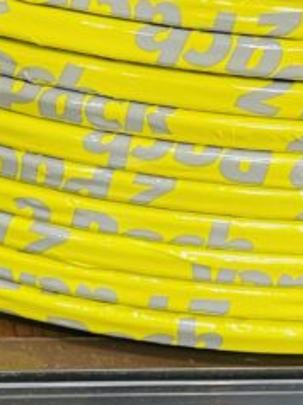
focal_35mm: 112
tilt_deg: -22.2
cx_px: 89
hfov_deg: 13.2
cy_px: 20
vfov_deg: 17.3
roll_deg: -3.5
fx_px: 1309
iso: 160
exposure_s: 1/60
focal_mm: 4.2
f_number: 1.6
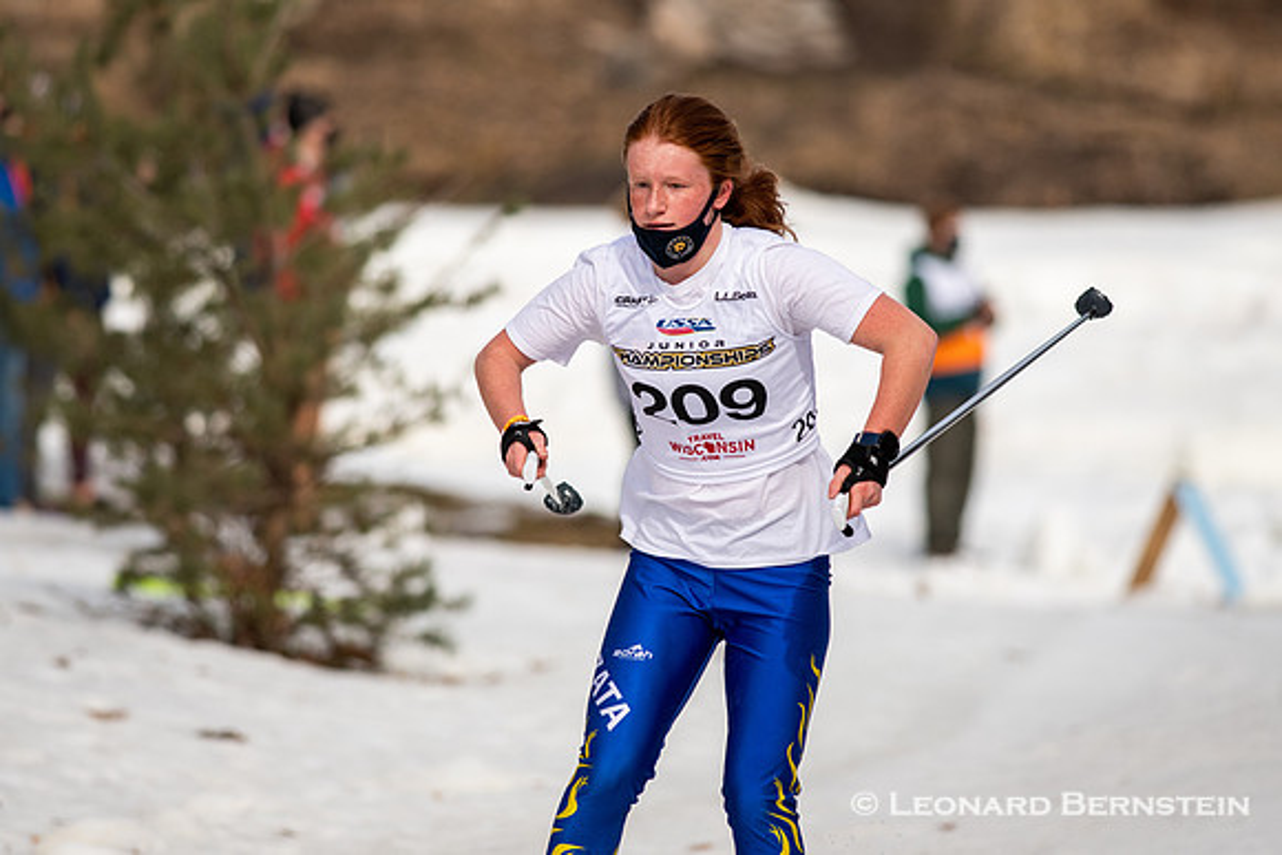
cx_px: 641
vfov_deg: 3.1
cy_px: 428
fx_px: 16028
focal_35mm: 450
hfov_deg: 4.6
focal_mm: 300
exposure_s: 1/2500
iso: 400
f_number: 4.5
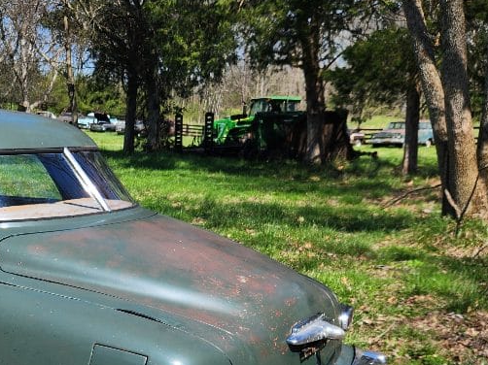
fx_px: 775
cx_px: -12
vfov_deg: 25.7
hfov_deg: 31.9
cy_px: 326
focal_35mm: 55
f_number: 1.8
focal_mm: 5.4
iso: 20
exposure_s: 1/1055
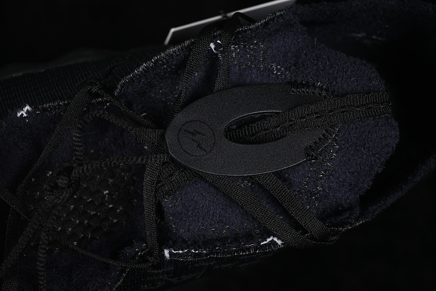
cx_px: 218
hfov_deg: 27.0
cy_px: 146
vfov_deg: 18.2
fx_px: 908
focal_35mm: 75
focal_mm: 50
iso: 160
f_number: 6.3
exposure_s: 1/60
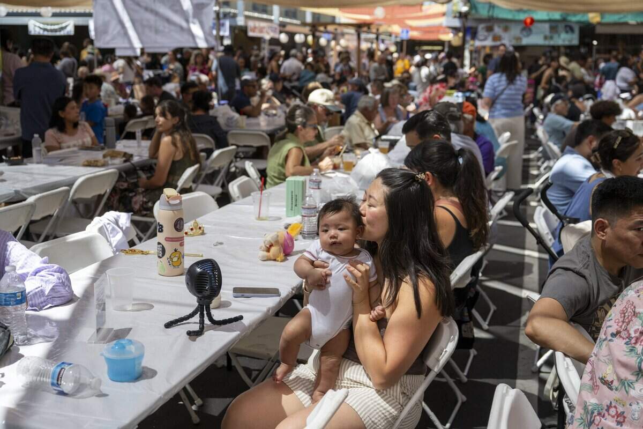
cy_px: 214
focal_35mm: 42
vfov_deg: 31.9
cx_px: 322
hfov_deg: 46.4
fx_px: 750
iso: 320
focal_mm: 42
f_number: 4
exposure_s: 1/1250
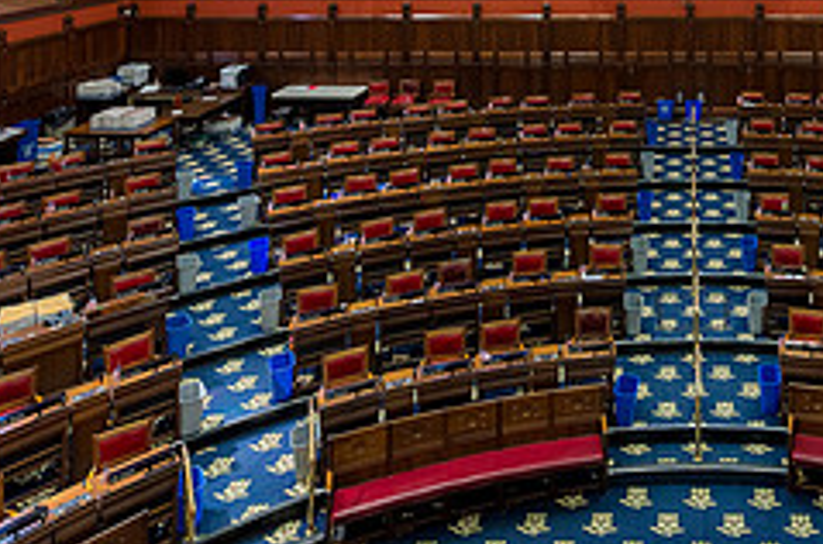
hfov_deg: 51.0
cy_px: -108
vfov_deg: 32.1
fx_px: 775
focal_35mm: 34
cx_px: 702
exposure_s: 1/40
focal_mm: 14
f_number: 8
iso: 100
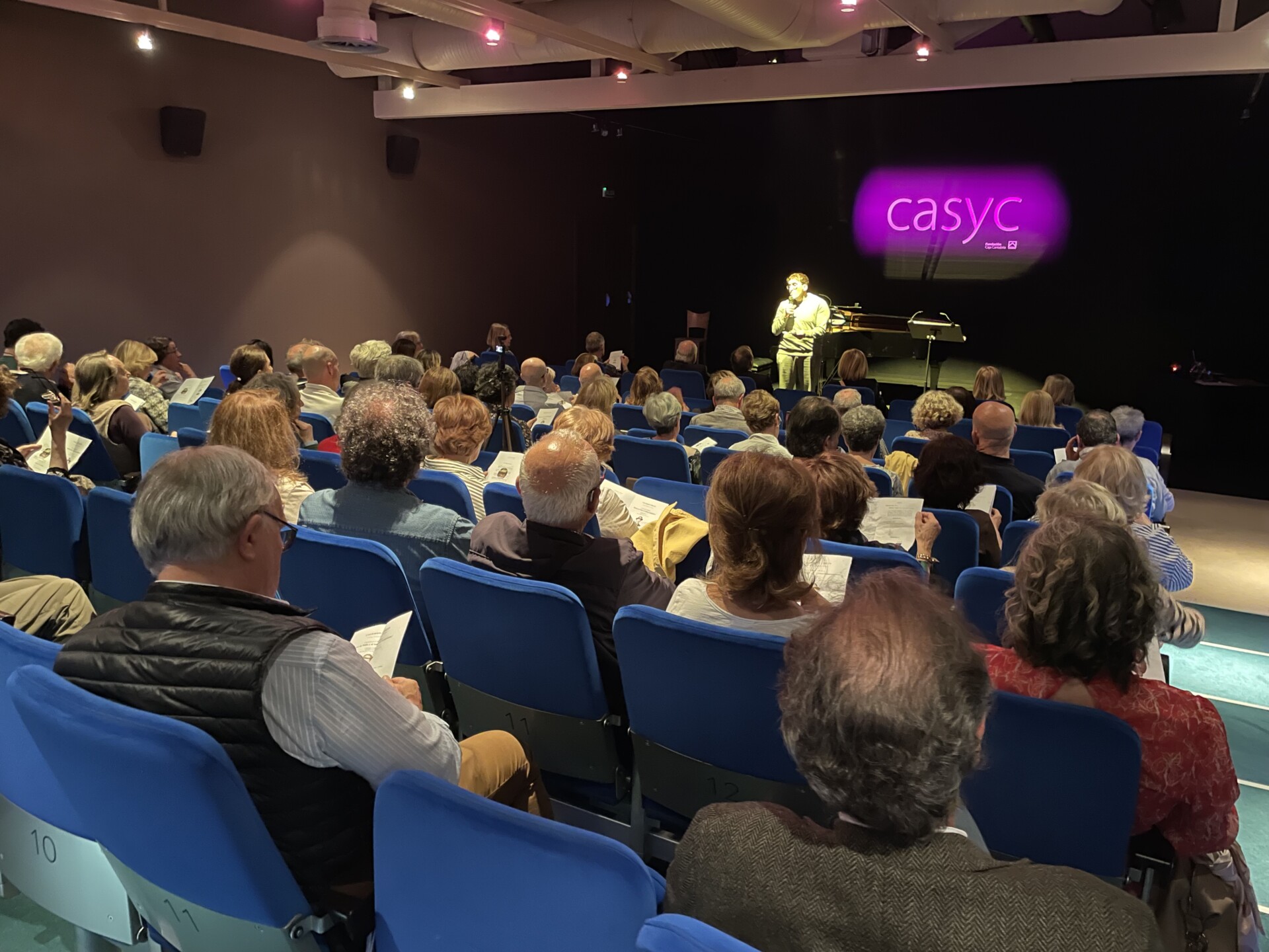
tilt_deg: -13.8
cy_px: 476
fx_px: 953
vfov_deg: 53.1
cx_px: 634
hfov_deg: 67.3
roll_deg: -0.9
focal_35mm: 26
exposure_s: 1/20
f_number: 1.6
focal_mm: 4.2
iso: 1000
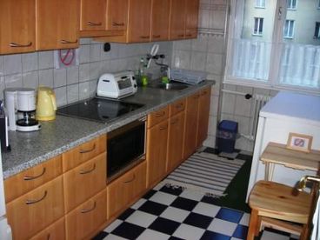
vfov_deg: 37.7
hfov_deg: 49.0
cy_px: 120
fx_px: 351
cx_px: 160
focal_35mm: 38
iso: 60
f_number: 3.2
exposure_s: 1/60.1
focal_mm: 6.3
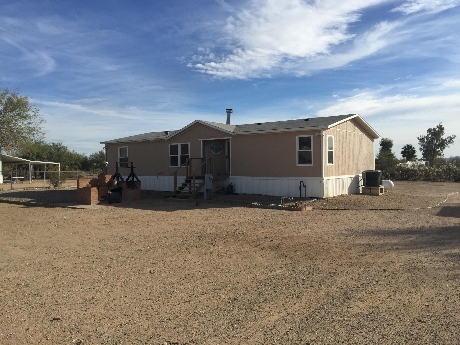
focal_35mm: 29
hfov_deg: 61.7
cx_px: 230
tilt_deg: +0.5
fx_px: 385
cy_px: 172
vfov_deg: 48.2
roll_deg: -0.3
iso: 32
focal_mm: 4.15
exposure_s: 1/3300
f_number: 2.2
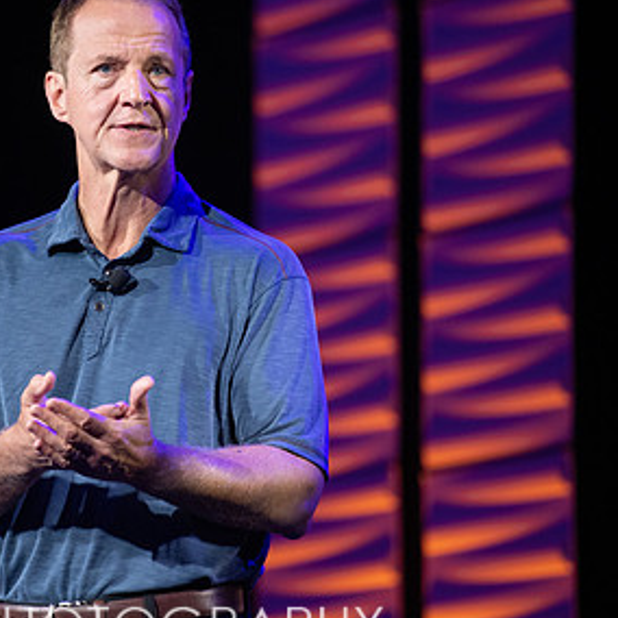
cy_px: 247
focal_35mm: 347
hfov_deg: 5.0
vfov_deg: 5.0
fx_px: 7009
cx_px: 83
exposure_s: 1/320
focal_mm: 200
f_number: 3.2
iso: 1600
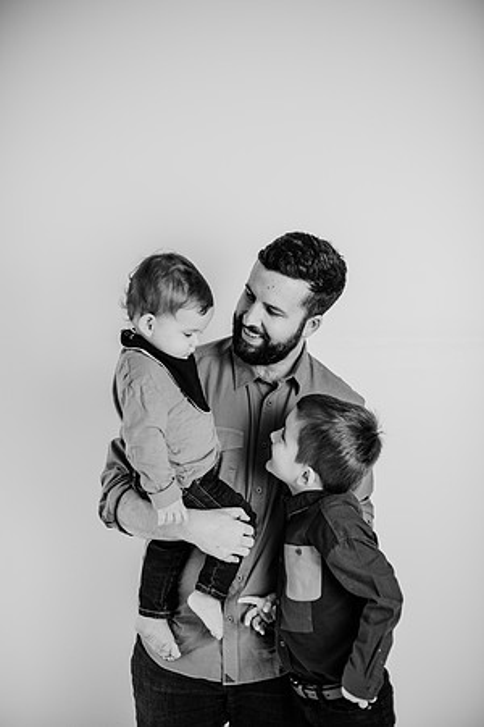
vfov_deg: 39.6
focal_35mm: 50
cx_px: 242
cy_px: 364
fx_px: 1008
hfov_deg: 27.0
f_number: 2
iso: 100
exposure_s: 1/160
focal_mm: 50
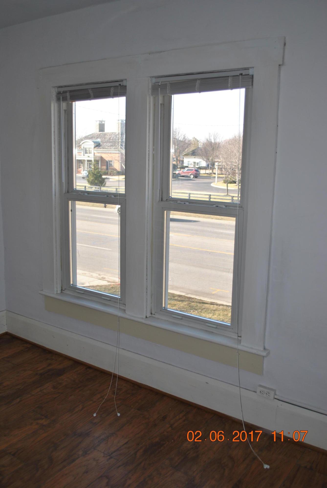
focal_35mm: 36
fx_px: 489
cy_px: 244
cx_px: 164
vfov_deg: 53.1
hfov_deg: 37.0
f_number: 4
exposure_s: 1/160
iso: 100
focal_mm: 24
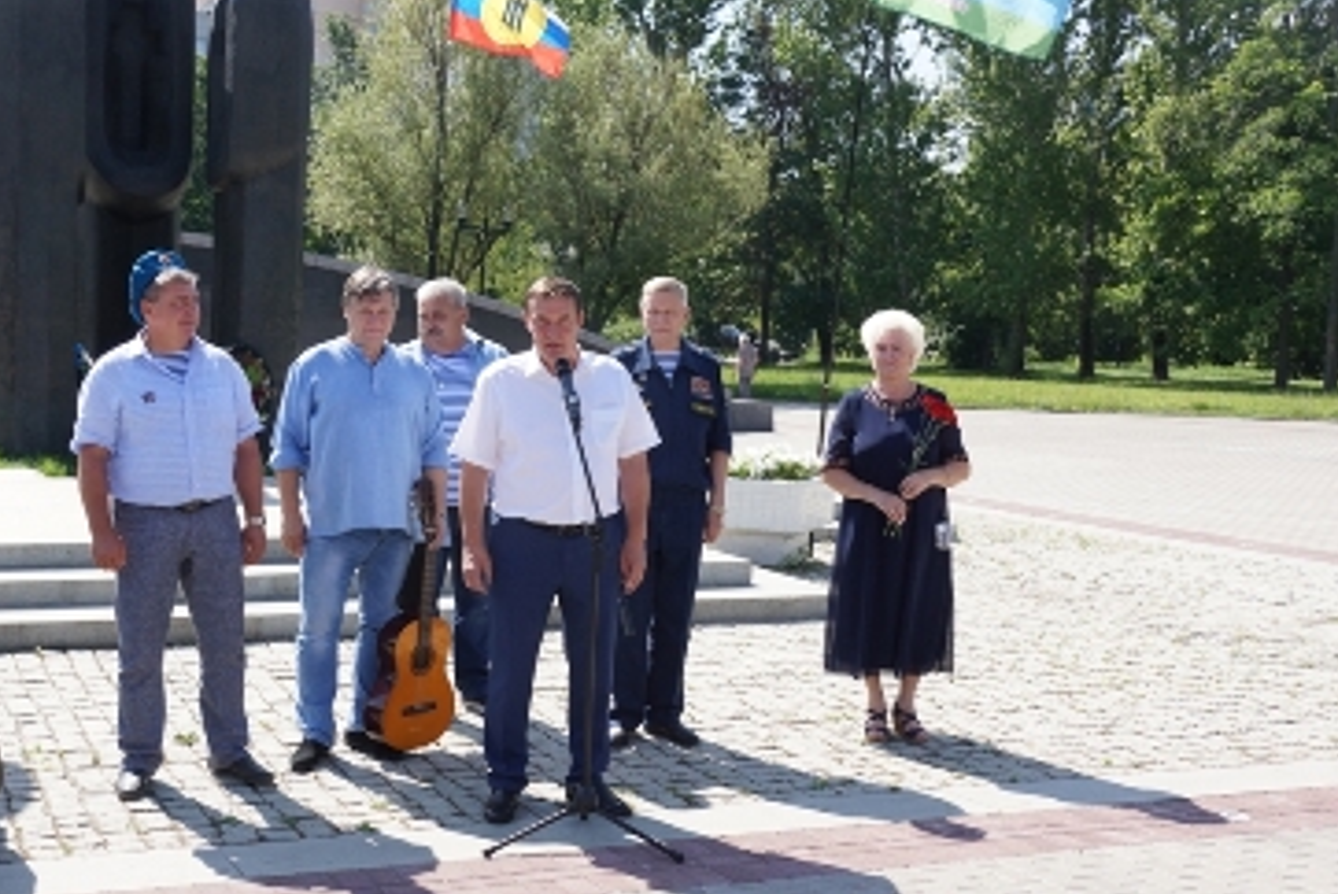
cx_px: 569
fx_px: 1934
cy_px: 401
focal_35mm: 52
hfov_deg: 38.1
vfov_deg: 26.0
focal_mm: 28
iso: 250
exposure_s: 1/400
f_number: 7.1
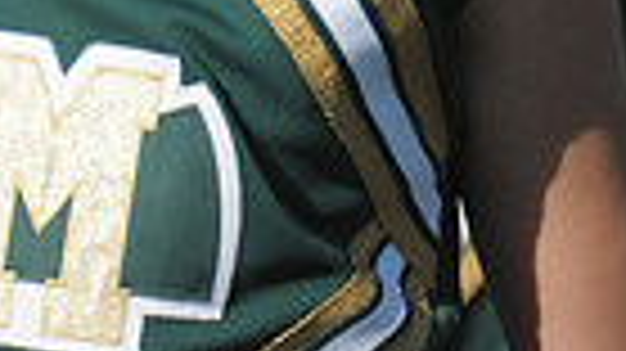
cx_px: 5
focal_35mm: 2612
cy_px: -439
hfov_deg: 0.8
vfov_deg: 0.5
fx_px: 43332
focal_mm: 400
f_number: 4
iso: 1600
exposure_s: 1/8000
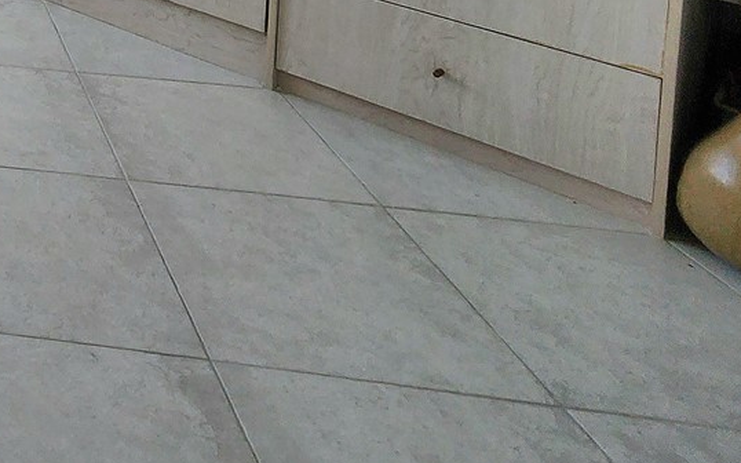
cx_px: -262
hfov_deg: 32.9
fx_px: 828
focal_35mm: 41
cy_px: -302
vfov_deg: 22.7
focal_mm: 2.2
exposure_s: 1/120
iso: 50
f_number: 2.2
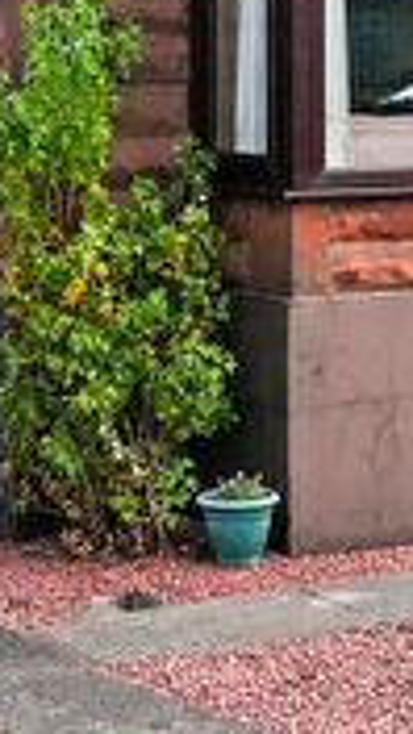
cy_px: -23
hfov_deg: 9.7
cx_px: 613
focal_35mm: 121
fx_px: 2356
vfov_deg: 17.3
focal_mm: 29
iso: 3200
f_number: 8
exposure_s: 1/2000
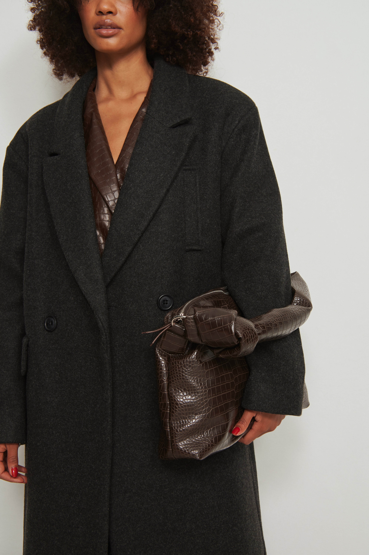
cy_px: 278
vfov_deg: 41.1
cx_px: 184
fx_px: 739
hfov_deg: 28.0
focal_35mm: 48
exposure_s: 1/160
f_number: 8
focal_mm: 48
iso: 200
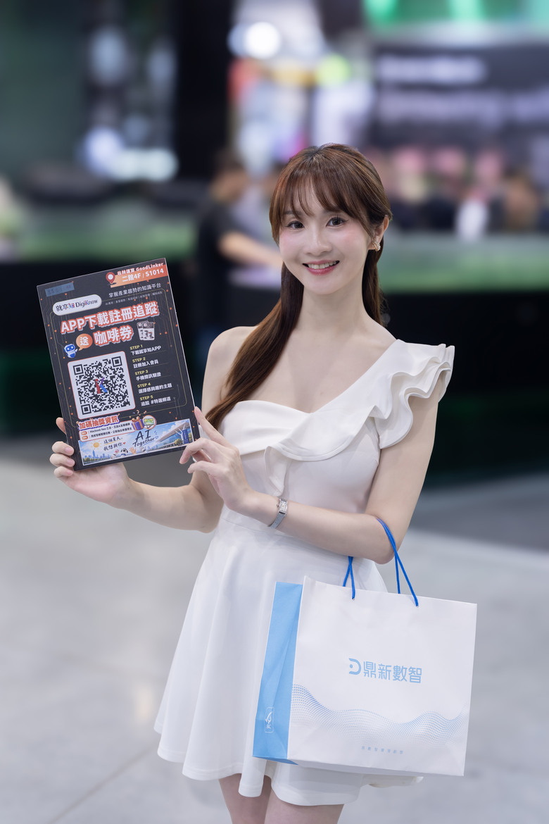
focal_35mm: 52
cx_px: 274
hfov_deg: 26.0
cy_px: 412
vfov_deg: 38.2
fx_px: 1189
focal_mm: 52
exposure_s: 1/125
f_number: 2
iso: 125
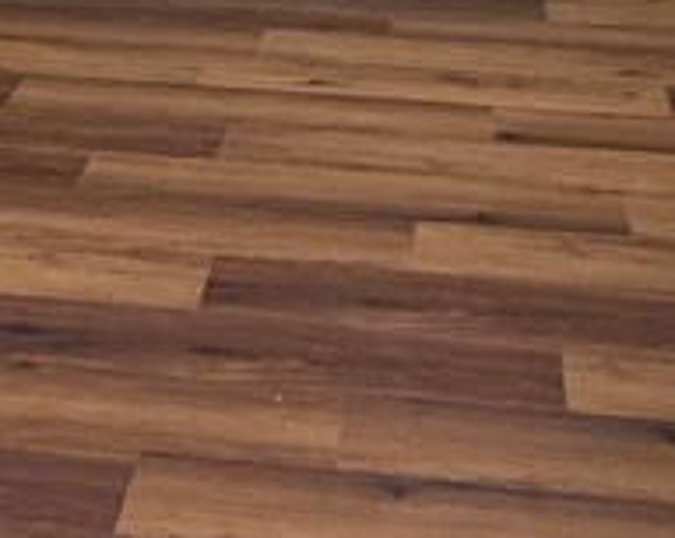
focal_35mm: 73
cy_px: -246
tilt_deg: -11.0
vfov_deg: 18.7
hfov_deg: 26.1
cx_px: 309
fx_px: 1456
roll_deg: -1.5
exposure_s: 1/60
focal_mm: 2.22
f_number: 2.2
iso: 250
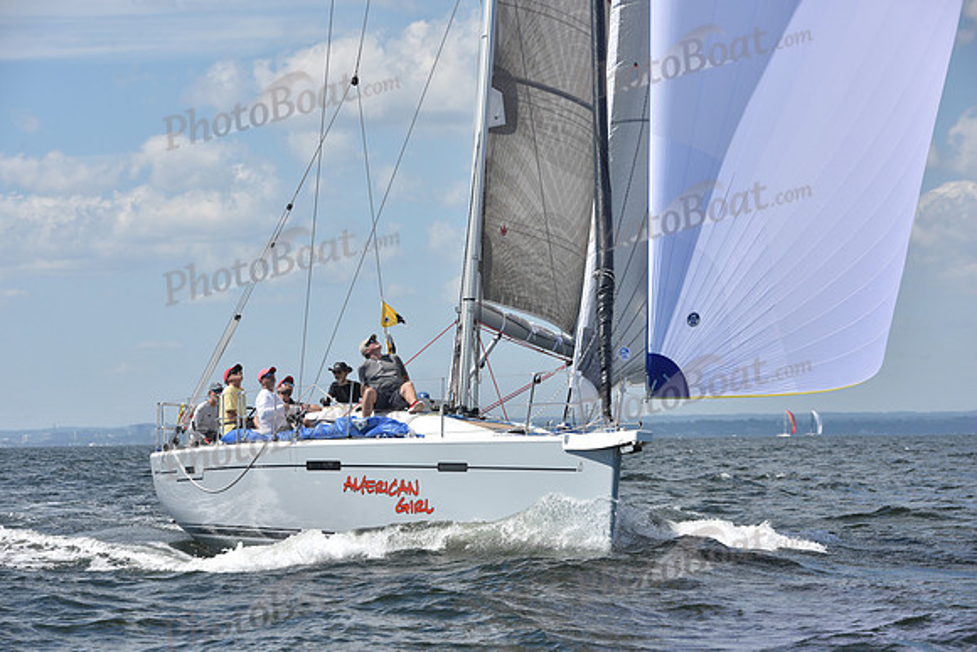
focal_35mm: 135
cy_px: 326
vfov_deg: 10.2
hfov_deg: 15.2
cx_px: 488
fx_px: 3664
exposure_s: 1/1250
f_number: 10
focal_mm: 135
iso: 320
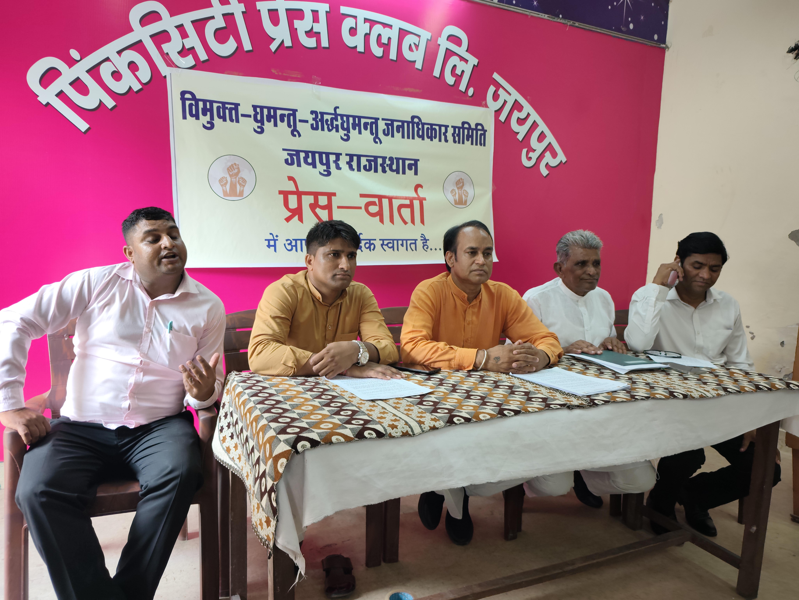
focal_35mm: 24
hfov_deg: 71.6
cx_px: 400
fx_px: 554
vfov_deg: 56.8
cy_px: 300
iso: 200
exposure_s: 1/50
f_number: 1.6
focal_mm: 5.84
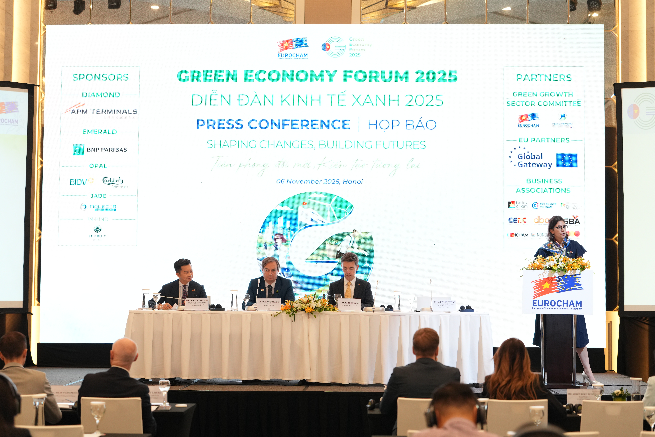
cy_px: 218
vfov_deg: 20.6
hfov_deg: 30.5
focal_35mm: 66
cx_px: 328
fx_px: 1201
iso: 800
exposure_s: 1/100
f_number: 2.8
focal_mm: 66
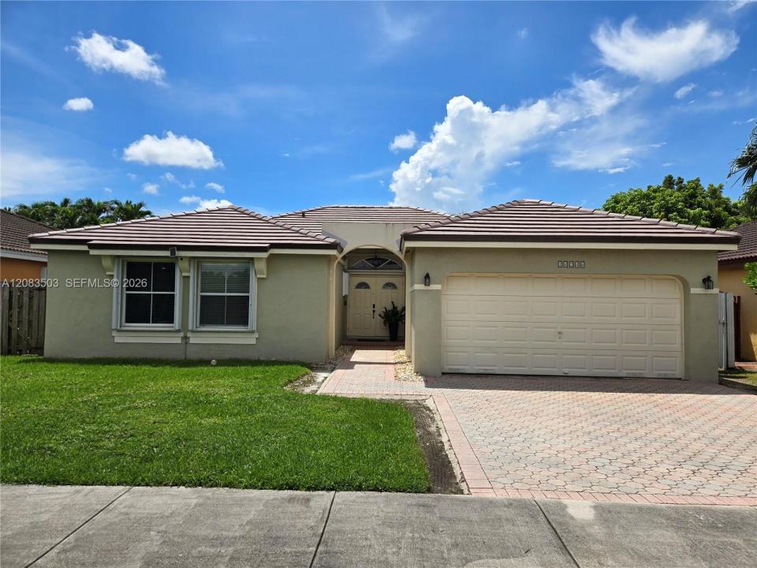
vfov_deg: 58.9
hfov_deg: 73.9
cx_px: 378
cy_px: 284
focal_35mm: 23
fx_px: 503
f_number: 1.8
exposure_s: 1/2985
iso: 25
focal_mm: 5.4
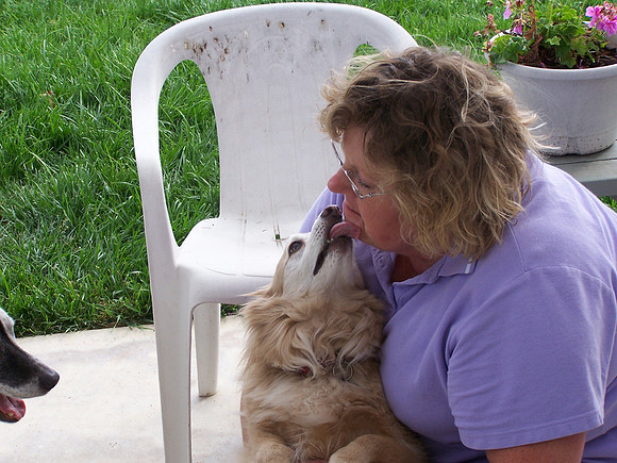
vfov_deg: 18.0
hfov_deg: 23.8
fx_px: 1462
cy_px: 232
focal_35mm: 82
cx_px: 308
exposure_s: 1/250
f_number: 3.2
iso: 100
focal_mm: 13.7
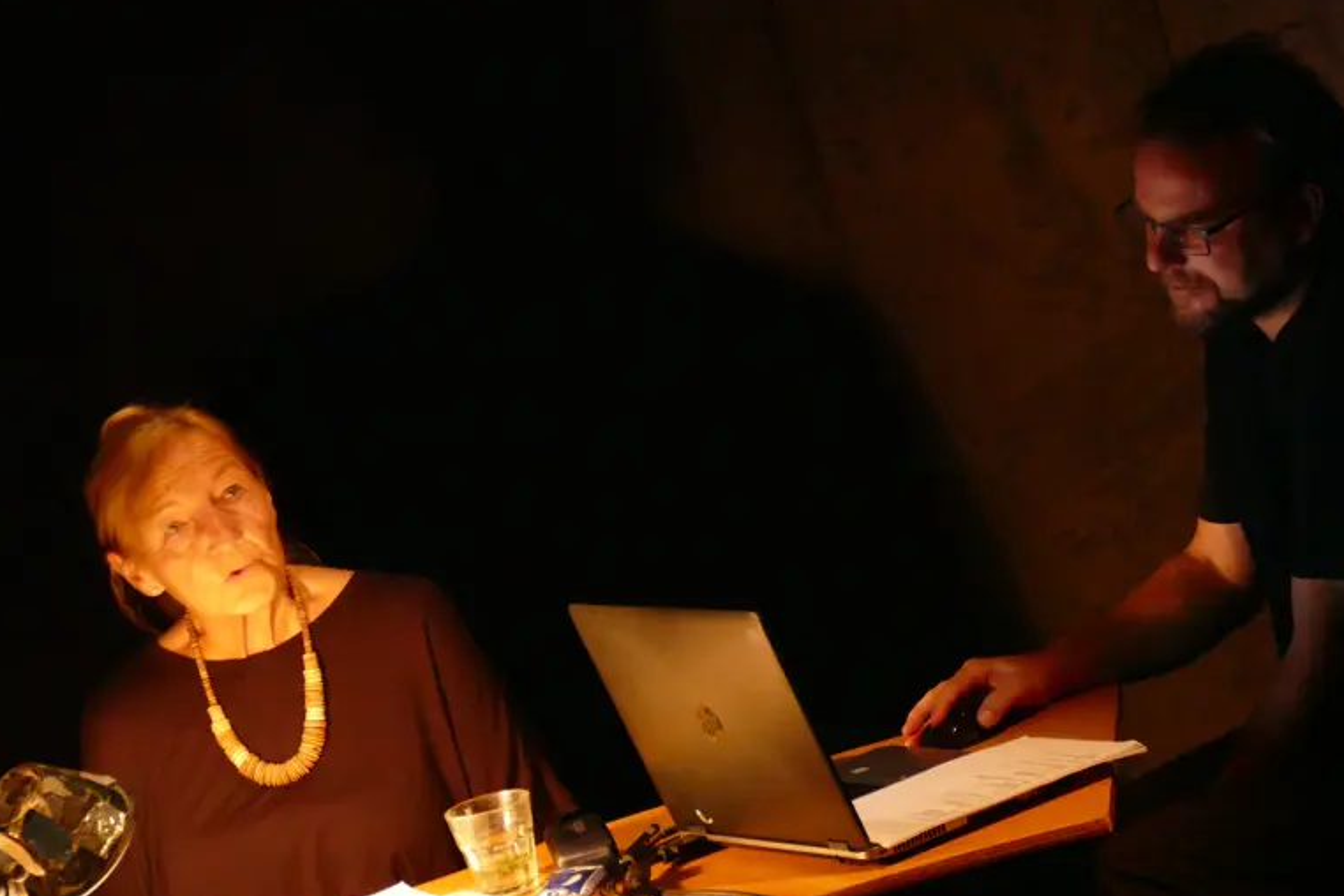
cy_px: 579
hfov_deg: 13.6
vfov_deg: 9.1
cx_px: 764
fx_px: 5637
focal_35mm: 151
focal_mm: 41.85
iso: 3200
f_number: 3.9
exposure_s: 1/60
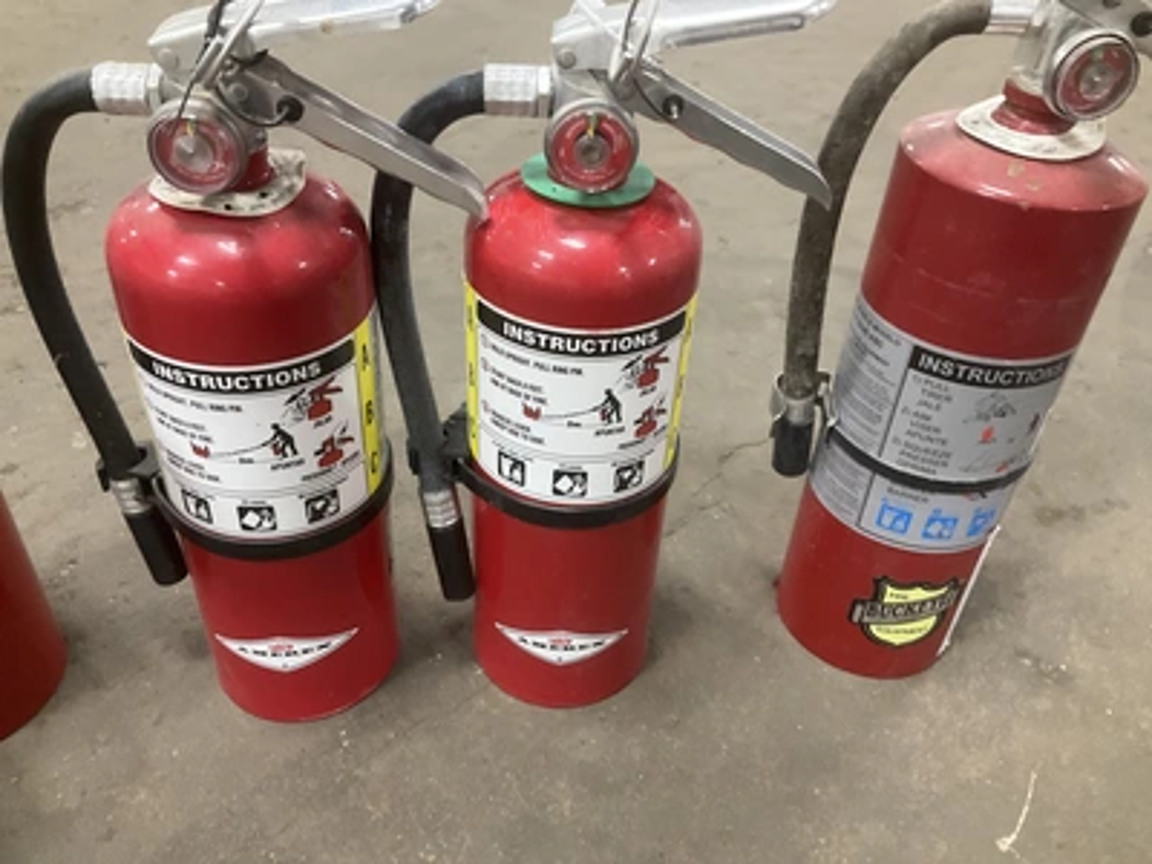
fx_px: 965
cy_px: 432
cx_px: 576
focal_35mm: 29
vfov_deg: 48.2
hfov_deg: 61.7
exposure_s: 1/40
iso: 250
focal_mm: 3
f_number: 1.8
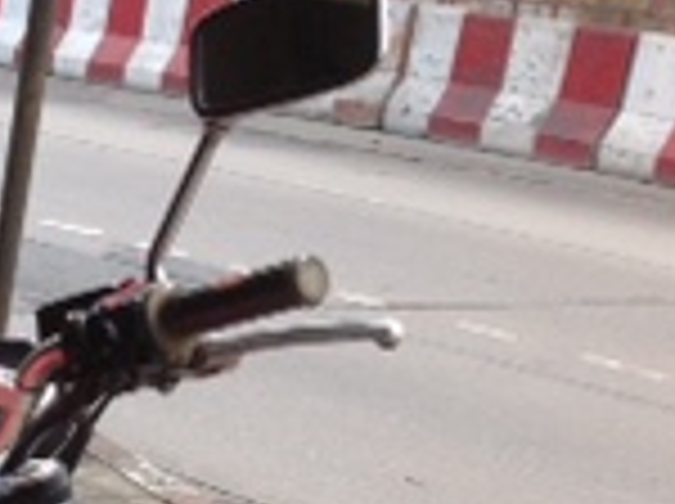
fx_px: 2901
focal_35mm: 149
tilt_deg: -19.5
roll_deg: -2.9
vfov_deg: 9.5
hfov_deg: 11.9
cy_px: 868
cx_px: -670
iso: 50
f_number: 2.4
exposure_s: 1/246
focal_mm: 4.28
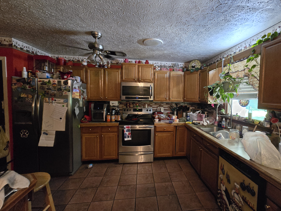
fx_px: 122
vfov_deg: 81.7
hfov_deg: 97.5
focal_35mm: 15
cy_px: 104
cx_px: 160
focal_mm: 2.2
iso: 1600
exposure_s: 1/60
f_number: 2.2
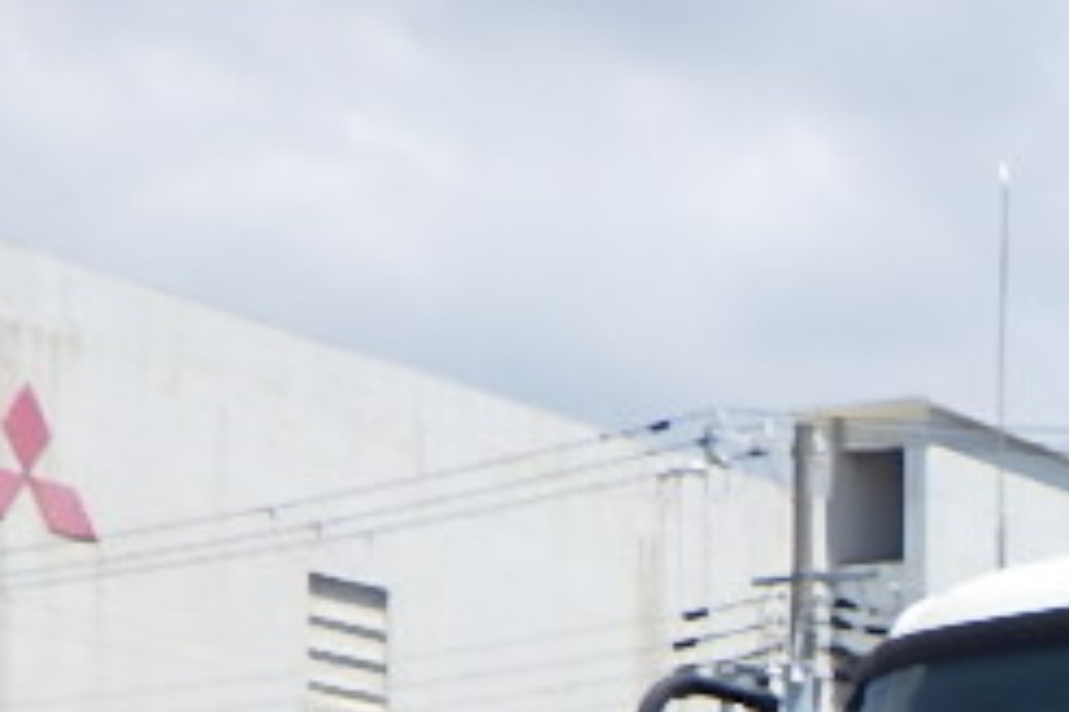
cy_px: 1546
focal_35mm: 121
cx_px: 2077
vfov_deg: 10.2
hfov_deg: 14.4
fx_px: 3593
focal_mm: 5
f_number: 4.2
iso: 125
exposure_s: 1/800
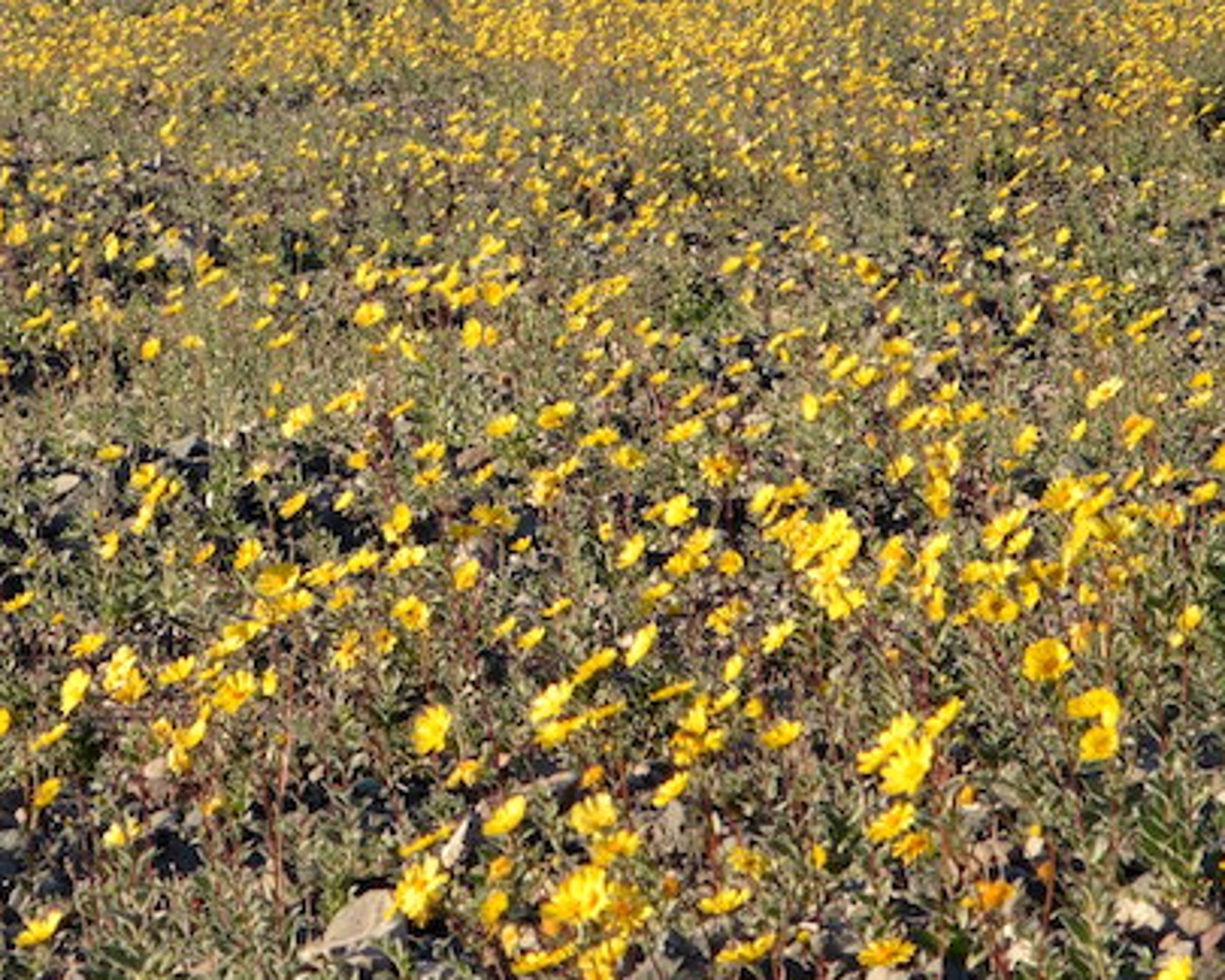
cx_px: 257
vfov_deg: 3.2
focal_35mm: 487
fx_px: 17656
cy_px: 289
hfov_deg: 4.0
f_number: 6.3
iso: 100
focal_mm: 51.5
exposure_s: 1/160
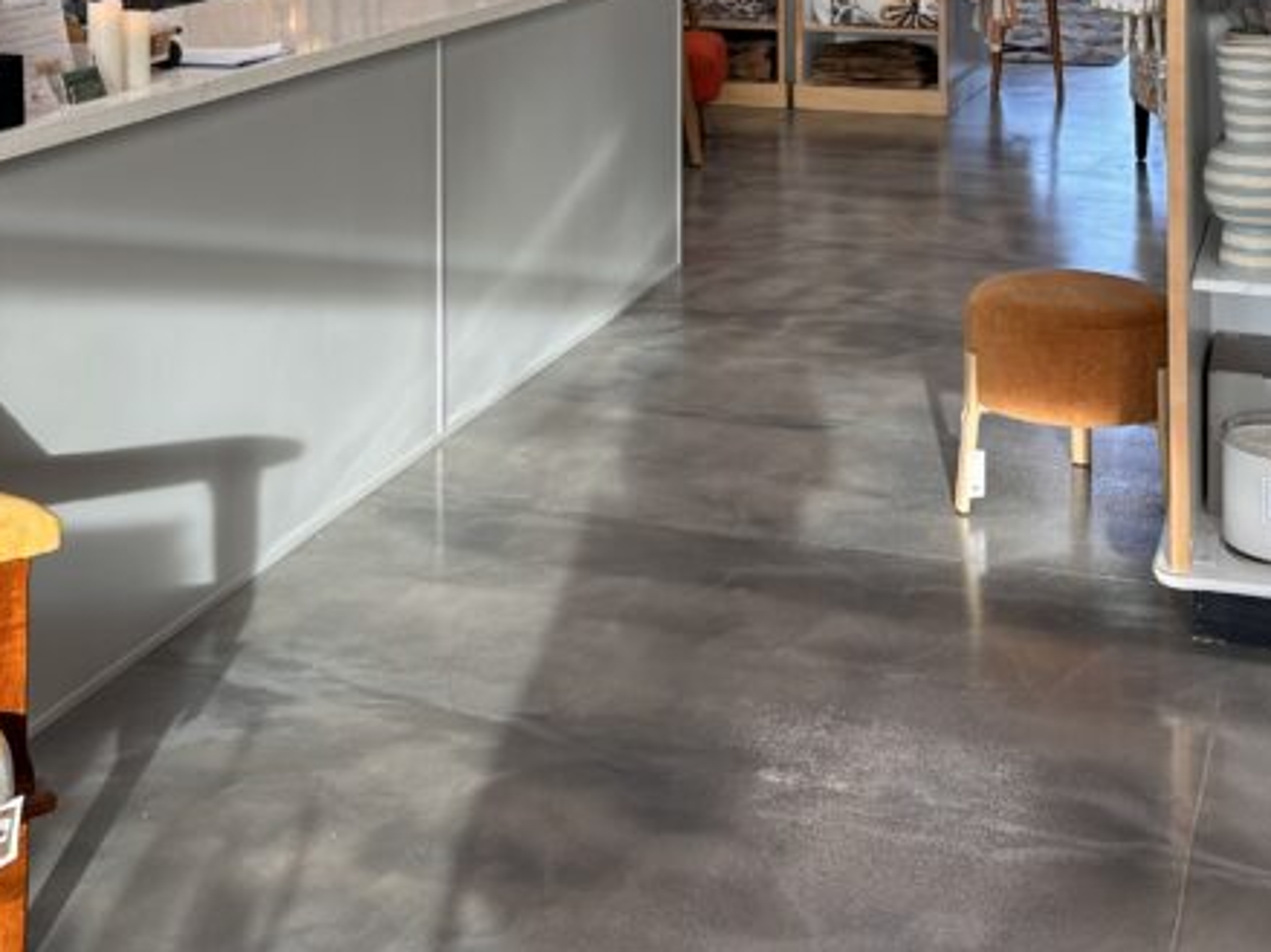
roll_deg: +0.1
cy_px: -153
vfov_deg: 24.0
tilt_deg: -2.9
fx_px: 2056
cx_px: 683
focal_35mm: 56
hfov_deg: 34.3
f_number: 1.78
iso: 64
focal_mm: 6.86
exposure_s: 1/120
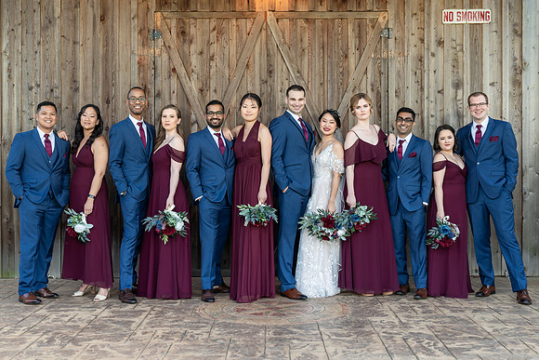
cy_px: 173
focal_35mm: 49
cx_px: 269
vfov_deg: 27.7
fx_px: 728
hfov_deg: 40.6
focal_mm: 46
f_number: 4
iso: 250
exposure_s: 1/250
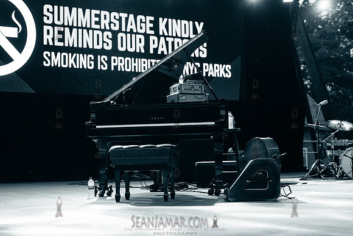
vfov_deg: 24.9
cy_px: 118
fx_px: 533
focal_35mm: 54
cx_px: 176
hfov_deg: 36.7
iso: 2000
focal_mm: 52
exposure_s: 1/400
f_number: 3.2
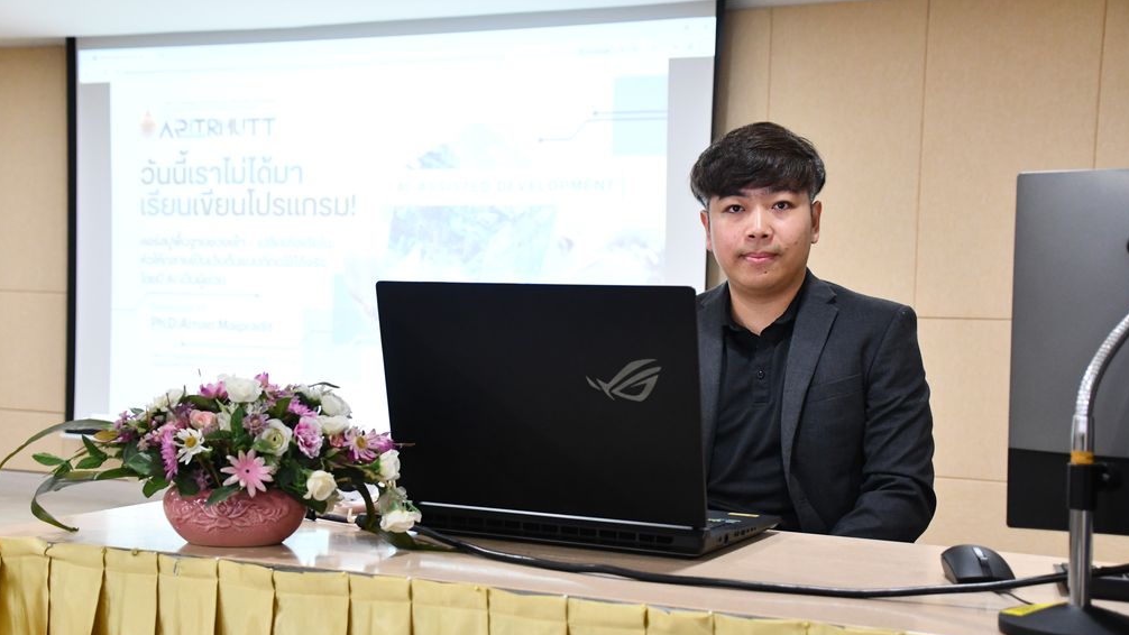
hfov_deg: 42.9
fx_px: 1437
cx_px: 568
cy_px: 363
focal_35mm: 48
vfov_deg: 24.9
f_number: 4
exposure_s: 1/125
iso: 2800
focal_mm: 30
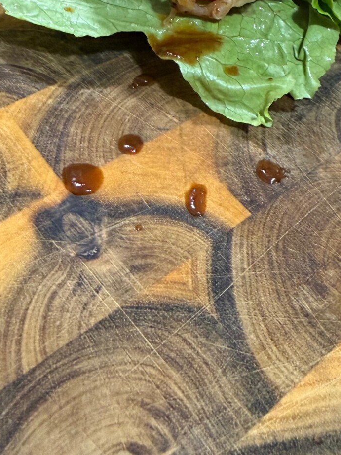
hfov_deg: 28.7
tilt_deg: -33.7
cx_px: 255
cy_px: 52
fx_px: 657
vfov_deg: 36.0
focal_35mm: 50
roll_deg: -6.8
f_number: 2.2
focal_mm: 2.22
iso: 400
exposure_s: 1/60
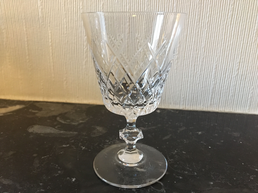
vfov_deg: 48.2
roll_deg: -1.0
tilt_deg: -19.6
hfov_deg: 61.7
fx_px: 216
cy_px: 96
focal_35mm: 29
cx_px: 129
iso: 250
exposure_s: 1/17
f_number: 2.2
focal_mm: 4.15
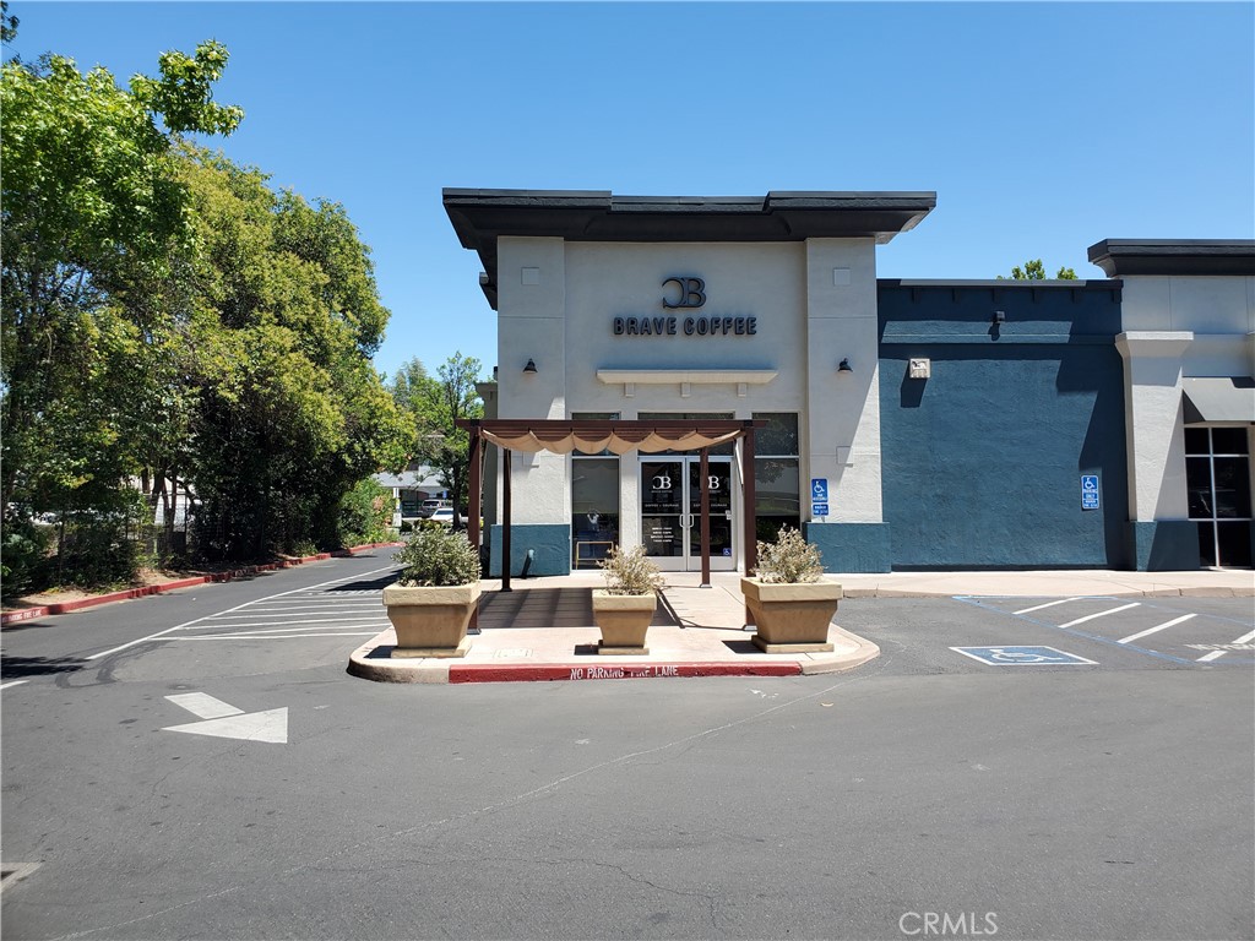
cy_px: 470
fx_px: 943
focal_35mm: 26
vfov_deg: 53.1
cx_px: 628
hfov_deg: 67.3
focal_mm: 4.3
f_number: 2.4
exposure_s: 1/878
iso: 50
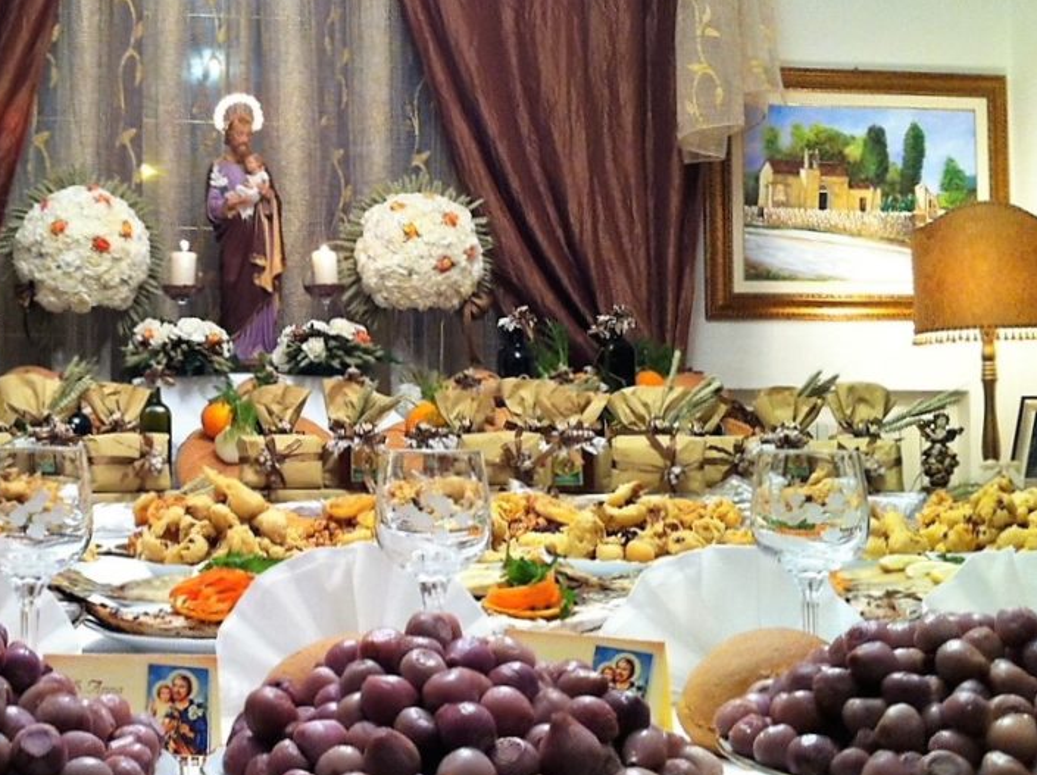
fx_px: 1586
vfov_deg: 27.4
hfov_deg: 35.6
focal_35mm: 53
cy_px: 324
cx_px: 296
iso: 200
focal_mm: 3.85
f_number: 2.8
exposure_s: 1/15
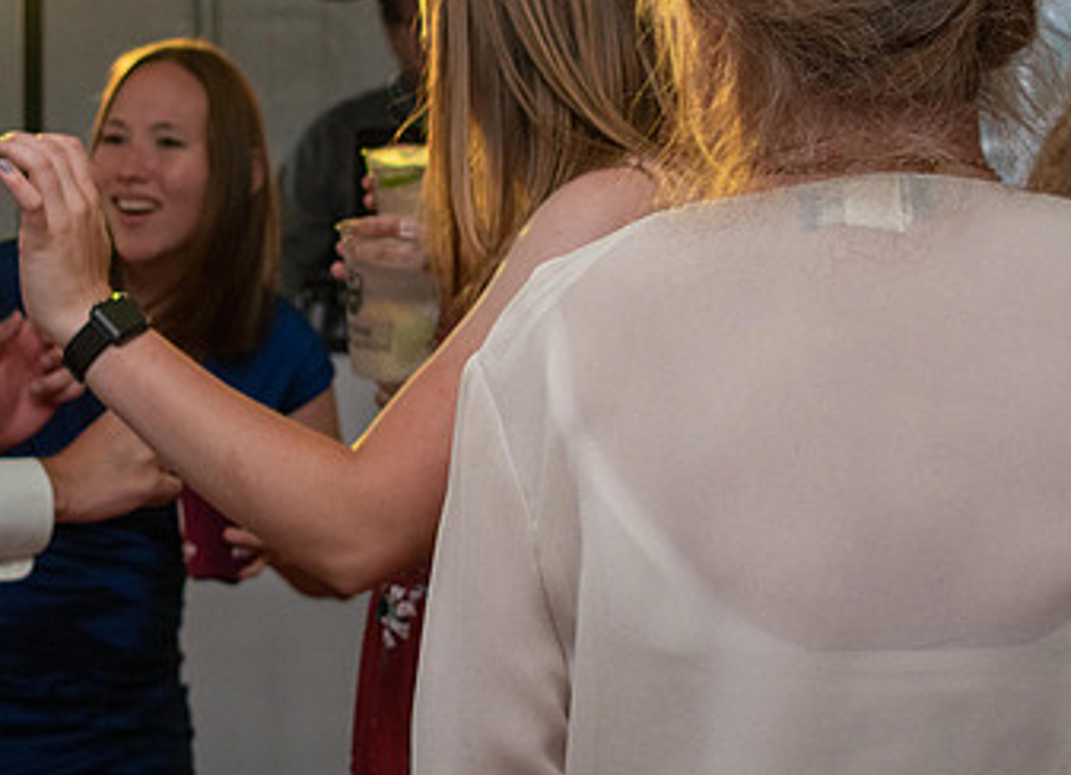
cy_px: 343
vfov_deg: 11.1
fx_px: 4003
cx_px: 185
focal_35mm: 131
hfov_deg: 15.1
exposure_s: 1/100
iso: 800
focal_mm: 48
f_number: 5.3
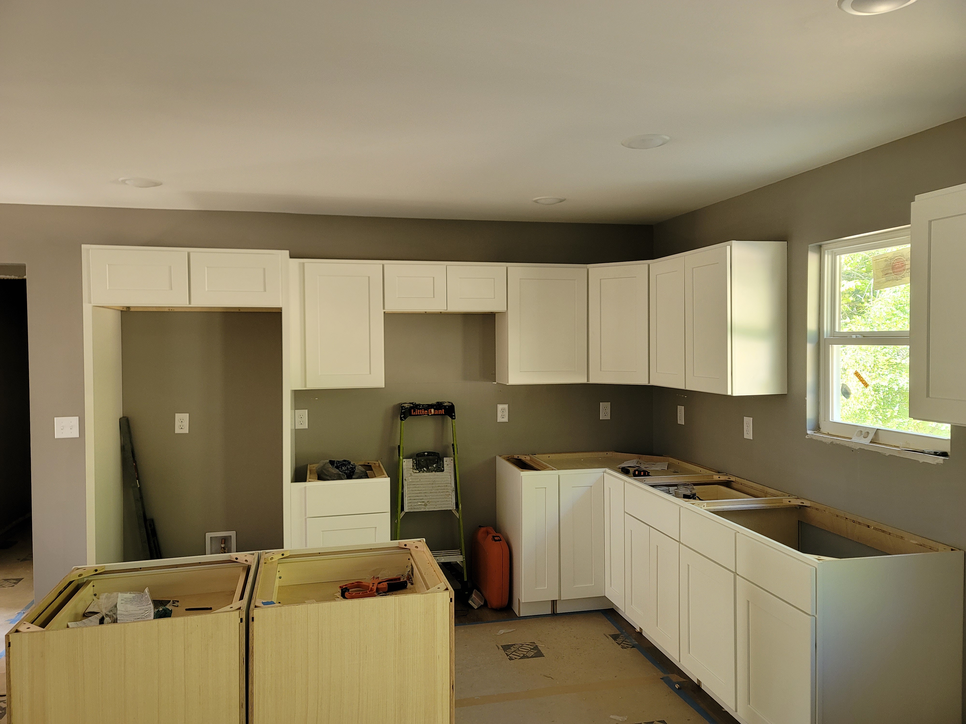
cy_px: 362
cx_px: 483
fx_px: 698
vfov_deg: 54.9
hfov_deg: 69.4
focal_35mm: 25
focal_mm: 7
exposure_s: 1/60
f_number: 1.8
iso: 250
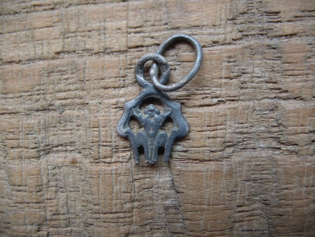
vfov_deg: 38.7
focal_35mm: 37
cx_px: 158
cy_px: 118
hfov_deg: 50.1
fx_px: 337
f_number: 2.8
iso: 80
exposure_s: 1/40
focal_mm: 7.8
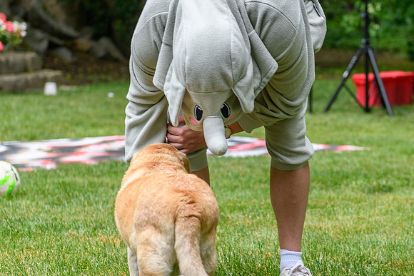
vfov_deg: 9.1
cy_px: 142
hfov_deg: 13.6
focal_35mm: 150
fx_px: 1728
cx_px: 301
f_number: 3.5
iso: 200
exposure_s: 1/125
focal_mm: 70
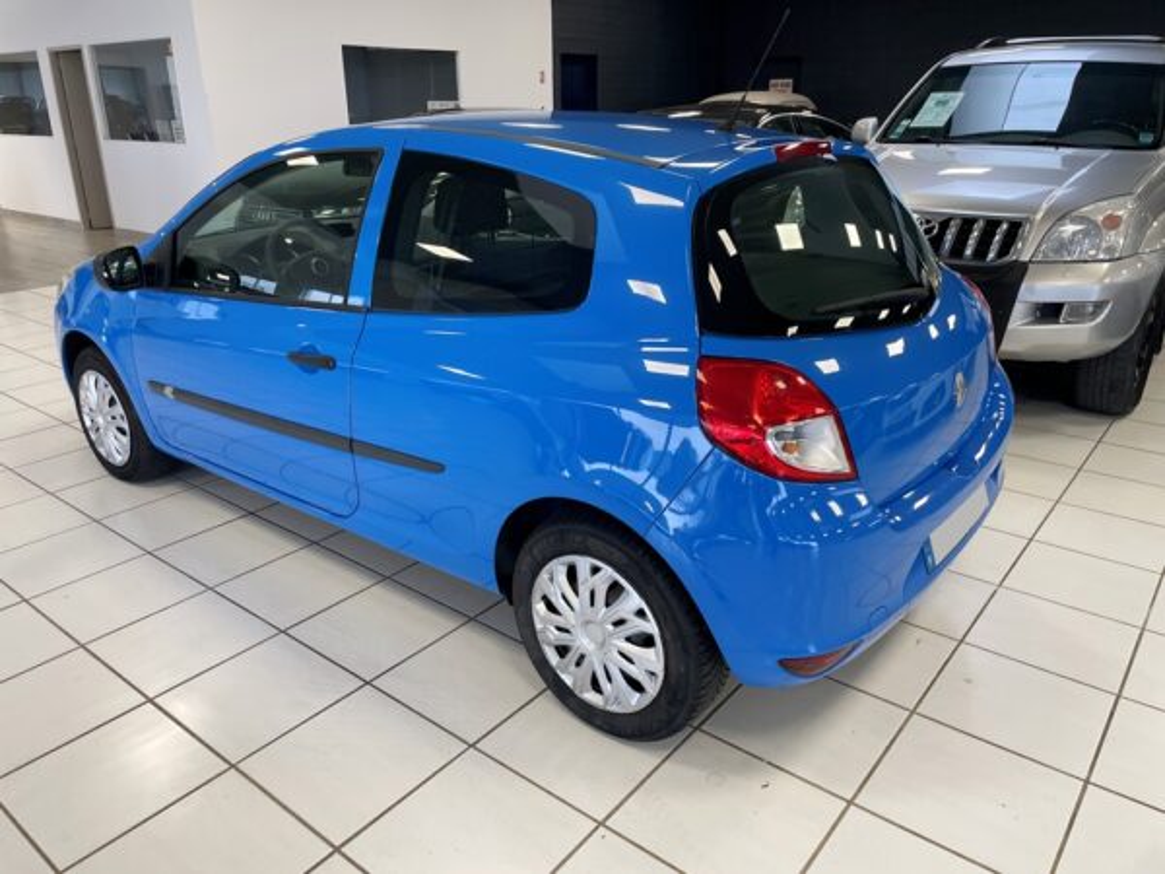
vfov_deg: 53.1
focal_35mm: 26
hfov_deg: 67.3
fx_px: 875
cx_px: 582
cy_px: 437
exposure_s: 1/107
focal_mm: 4.2
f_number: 1.6
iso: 125
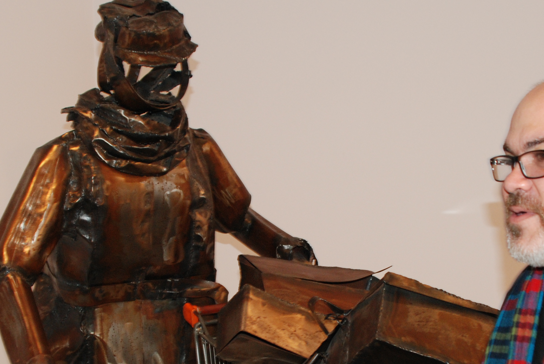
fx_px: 953
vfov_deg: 21.4
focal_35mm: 63
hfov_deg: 31.8
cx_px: 300
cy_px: 273
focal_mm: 20
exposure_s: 1/60
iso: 400
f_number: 4
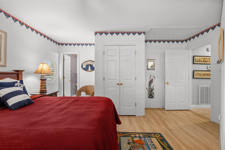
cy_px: 75
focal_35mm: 16
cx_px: 112
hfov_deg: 95.0
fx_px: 103
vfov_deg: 72.1
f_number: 8
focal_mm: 16.5
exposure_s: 1/8
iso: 1000
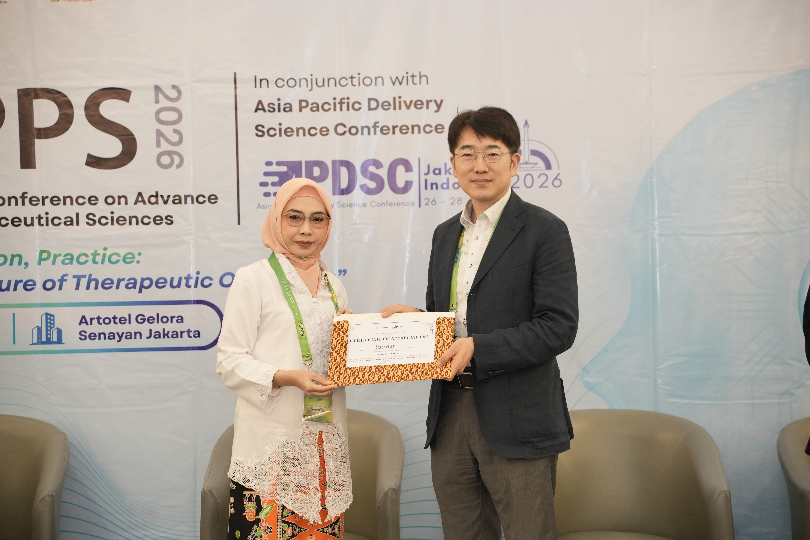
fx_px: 1687
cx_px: 405
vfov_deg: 18.2
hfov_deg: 27.0
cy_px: 270
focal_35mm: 75
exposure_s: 1/125
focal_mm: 75
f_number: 4
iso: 2000
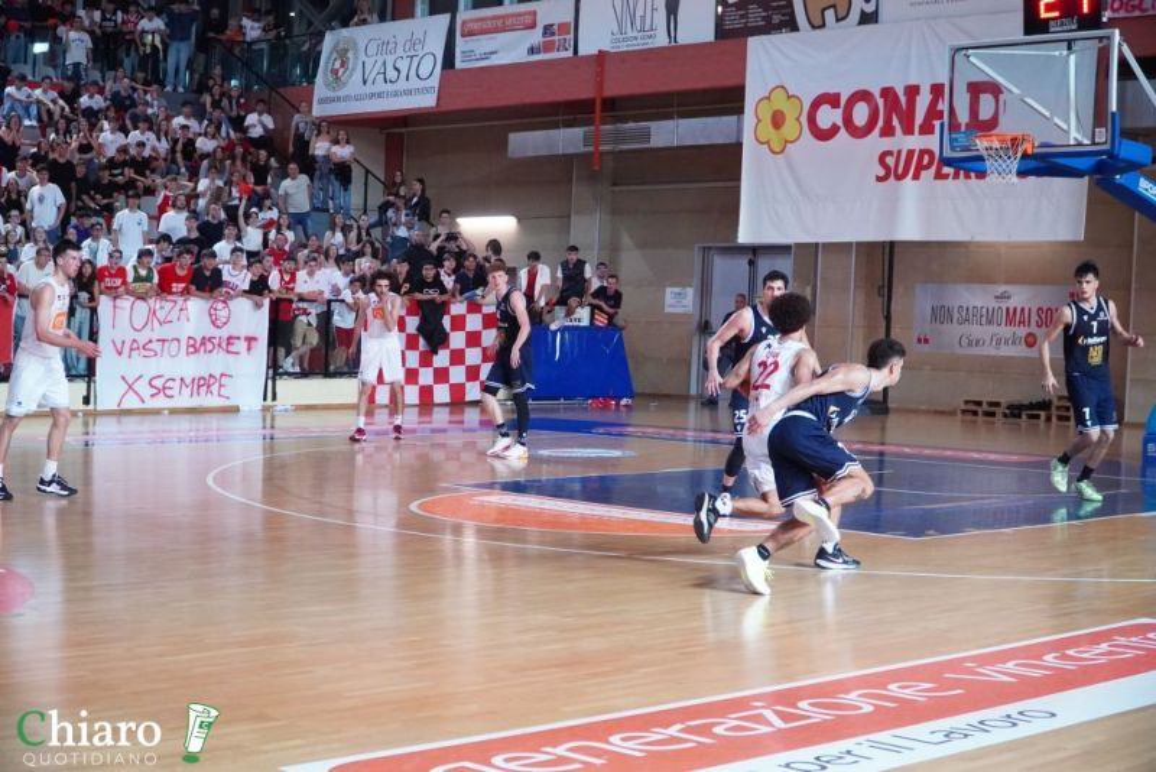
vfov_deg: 23.8
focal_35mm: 57
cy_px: 386
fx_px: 1831
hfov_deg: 35.0
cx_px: 578
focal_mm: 38
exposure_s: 1/800
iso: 5000
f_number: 4
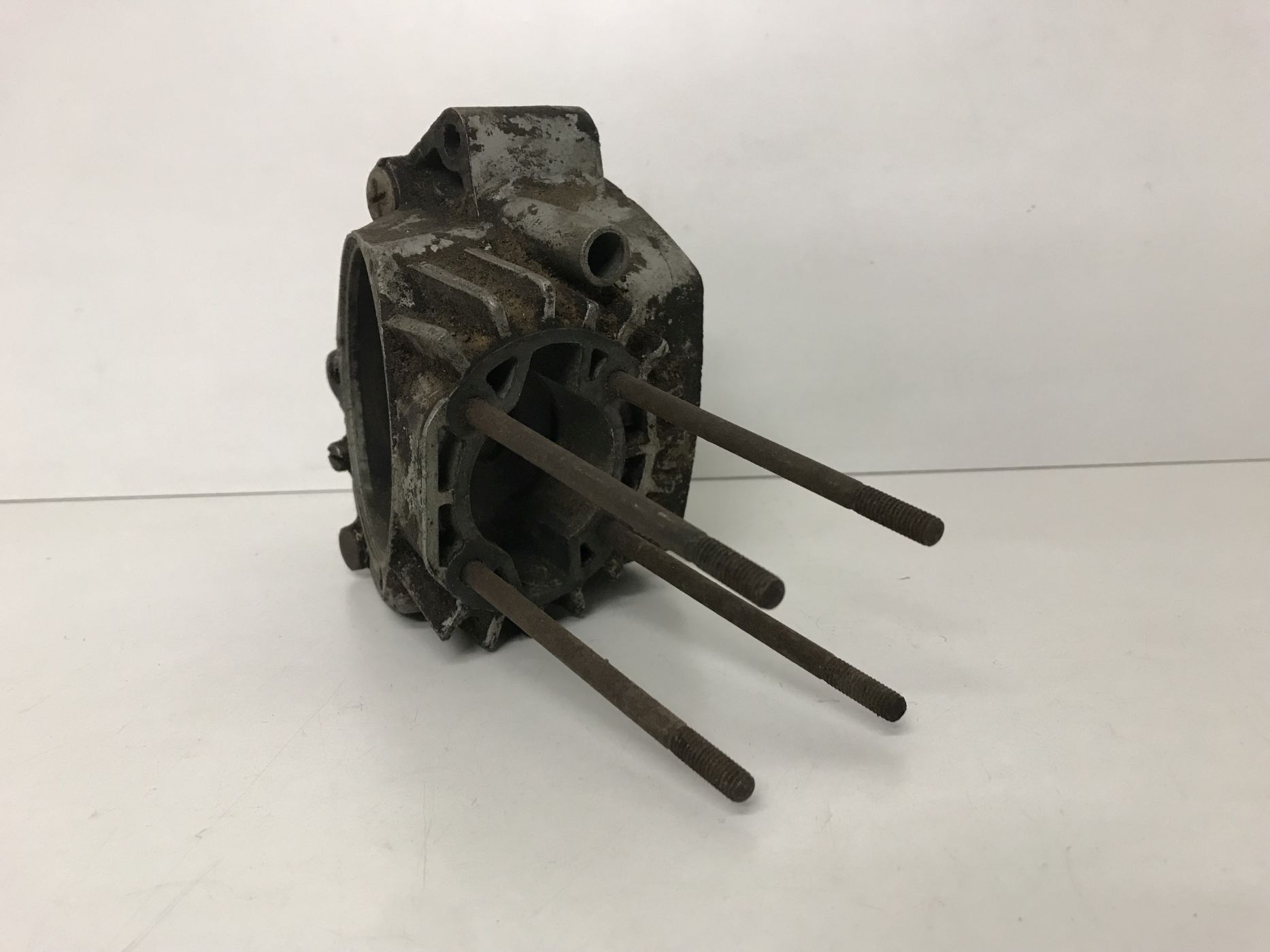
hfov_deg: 63.4
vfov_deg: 49.7
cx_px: 635
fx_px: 1027
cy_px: 476
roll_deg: +4.3
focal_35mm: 28
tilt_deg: -12.5
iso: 40
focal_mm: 3.99
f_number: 1.8
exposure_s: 1/17
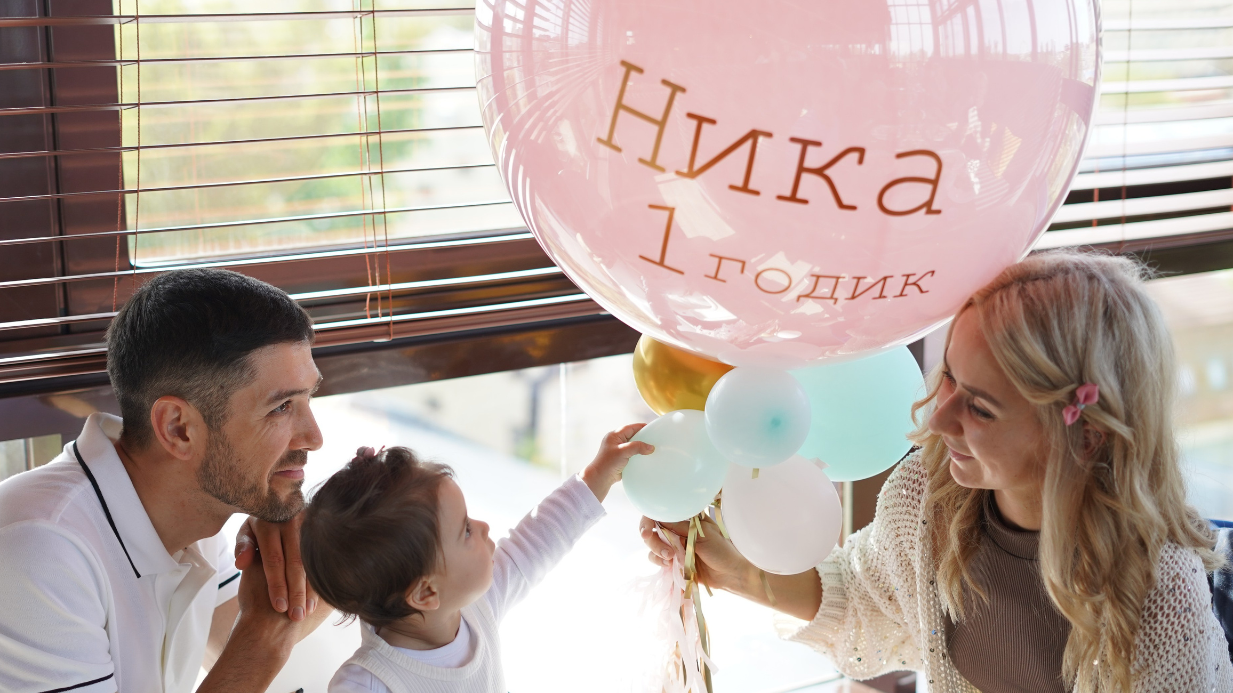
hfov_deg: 36.0
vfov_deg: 20.7
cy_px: 394
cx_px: 569
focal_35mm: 58
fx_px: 1896
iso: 320
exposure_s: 1/320
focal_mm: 50
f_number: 2.5
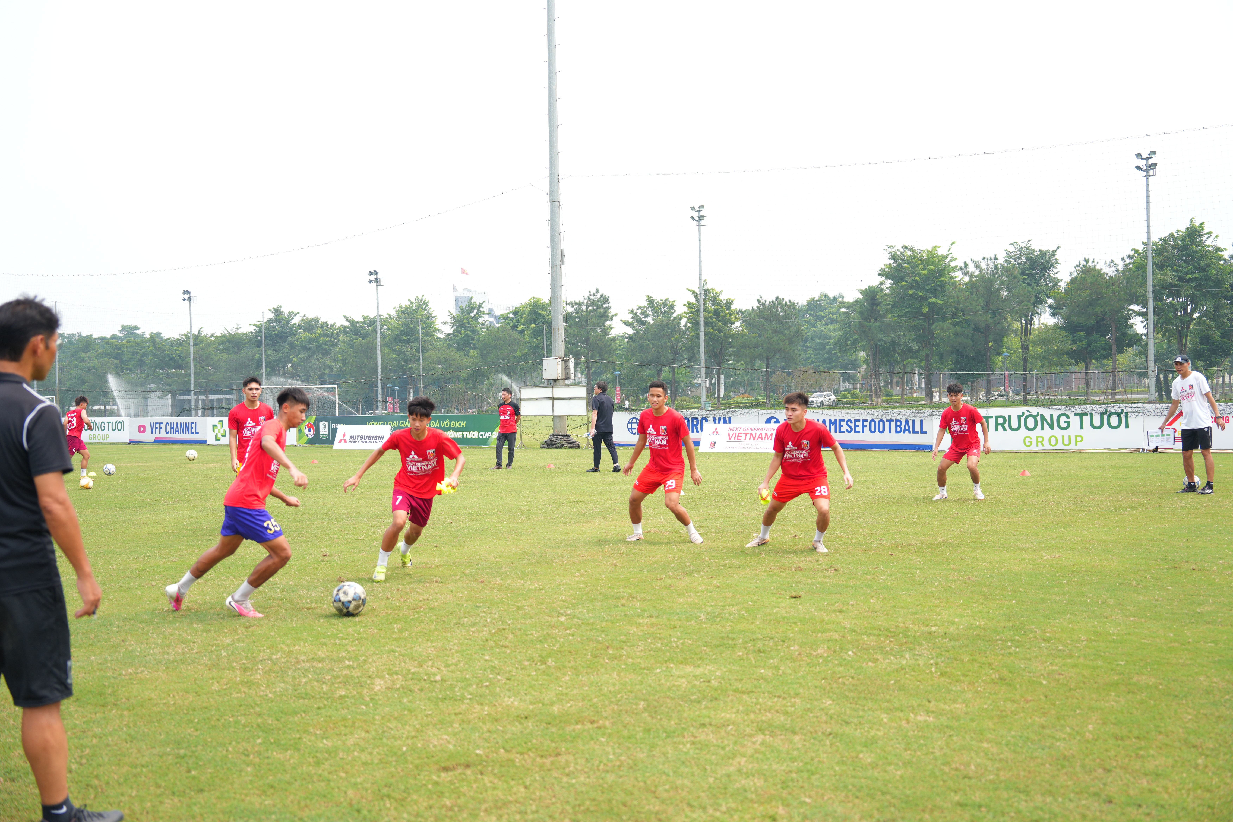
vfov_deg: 35.1
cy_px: 411
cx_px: 616
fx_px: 1301
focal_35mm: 38
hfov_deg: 50.7
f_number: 2.8
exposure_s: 1/500
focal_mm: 38
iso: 100
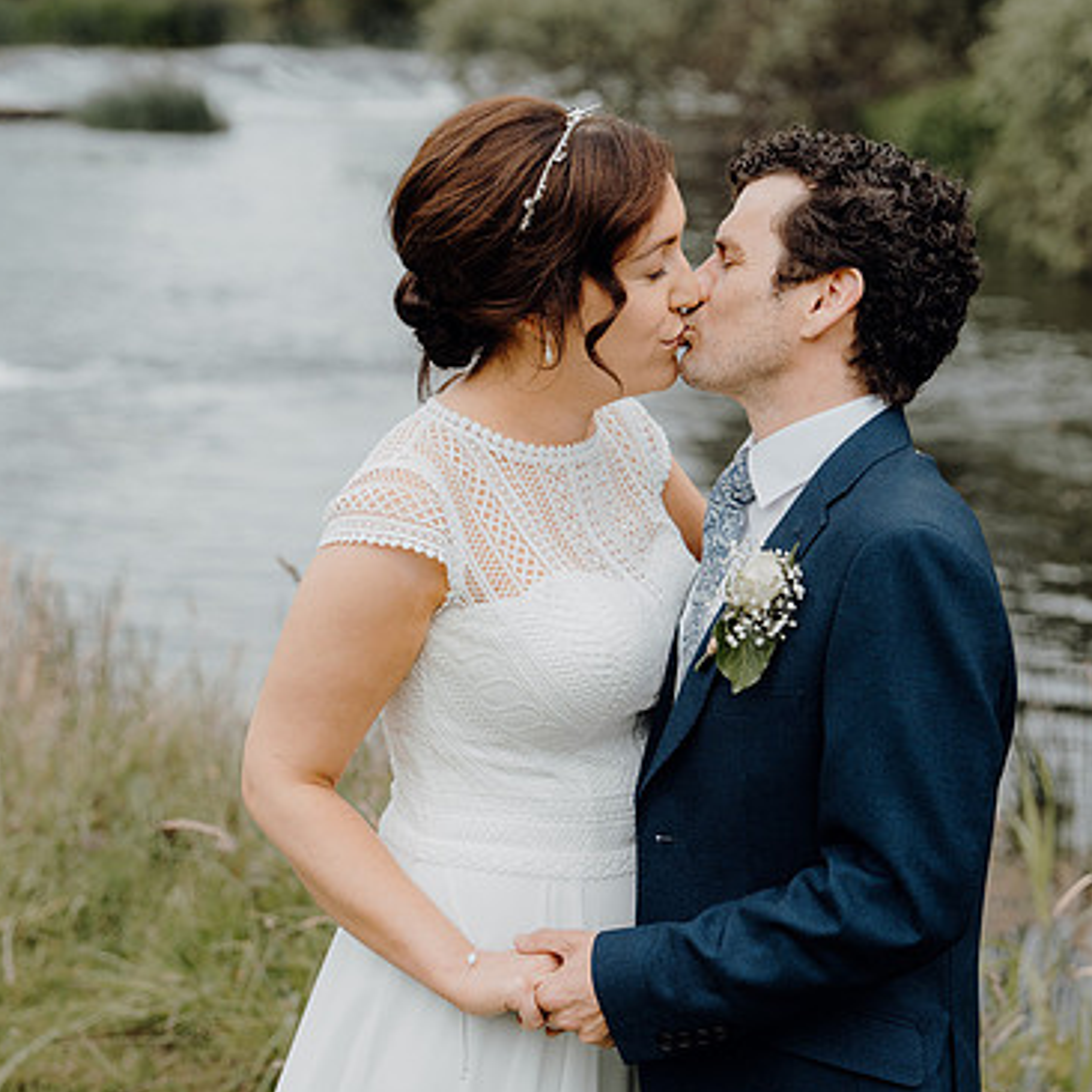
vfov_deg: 24.7
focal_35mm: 70
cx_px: 585
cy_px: 562
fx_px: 2498
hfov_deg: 24.7
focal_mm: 52
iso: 125
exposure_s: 1/800
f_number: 2.8
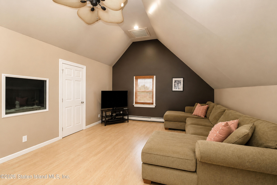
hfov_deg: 100.4
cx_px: 138
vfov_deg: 77.3
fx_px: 115
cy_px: 92
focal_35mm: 15
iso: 2000
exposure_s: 1/100
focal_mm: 10
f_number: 7.1
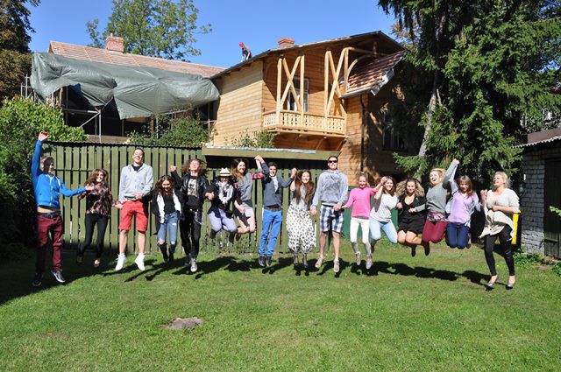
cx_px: 280
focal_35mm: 33
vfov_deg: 39.9
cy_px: 186
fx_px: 514
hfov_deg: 57.3
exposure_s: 1/1600
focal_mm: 22
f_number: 6.3
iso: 640
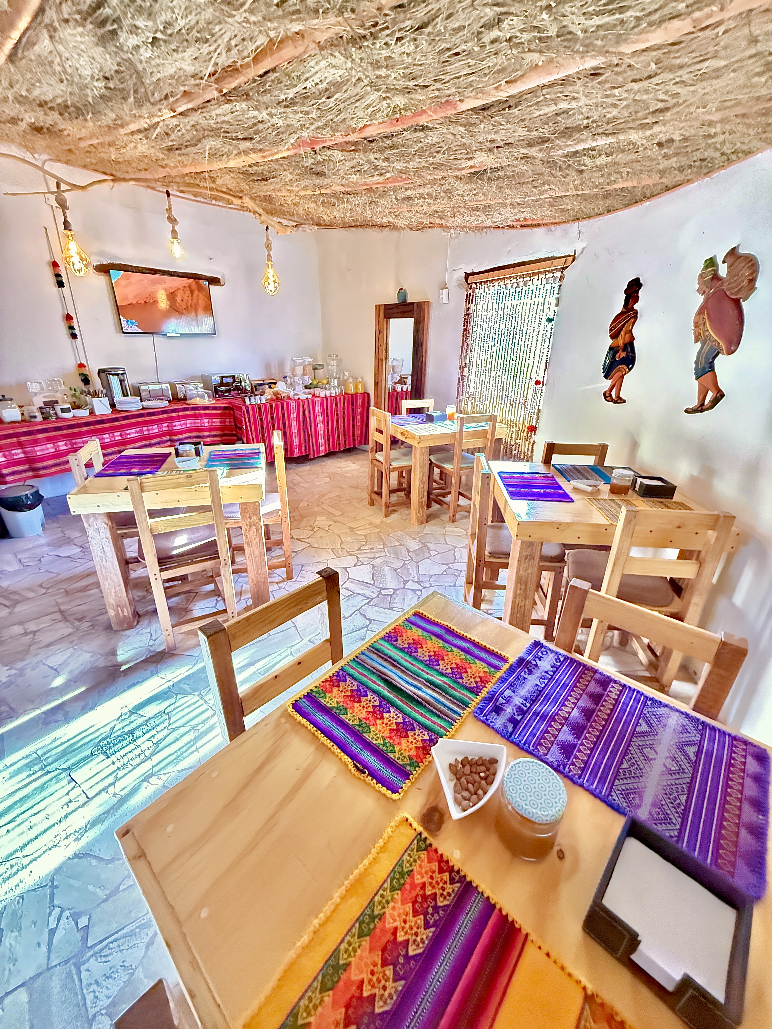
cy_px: 514
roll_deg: -1.1
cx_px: 386
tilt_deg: -22.3
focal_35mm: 14
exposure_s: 1/50
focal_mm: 2.22
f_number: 2.2
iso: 1250
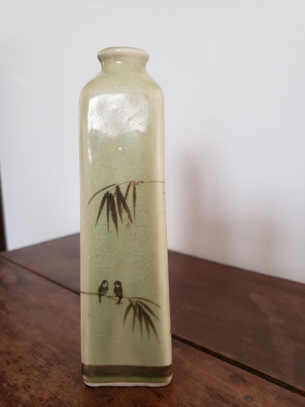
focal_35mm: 26
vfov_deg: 67.3
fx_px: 305
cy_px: 204
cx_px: 152
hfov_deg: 53.1
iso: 250
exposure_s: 1/18
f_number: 1.5
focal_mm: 4.3
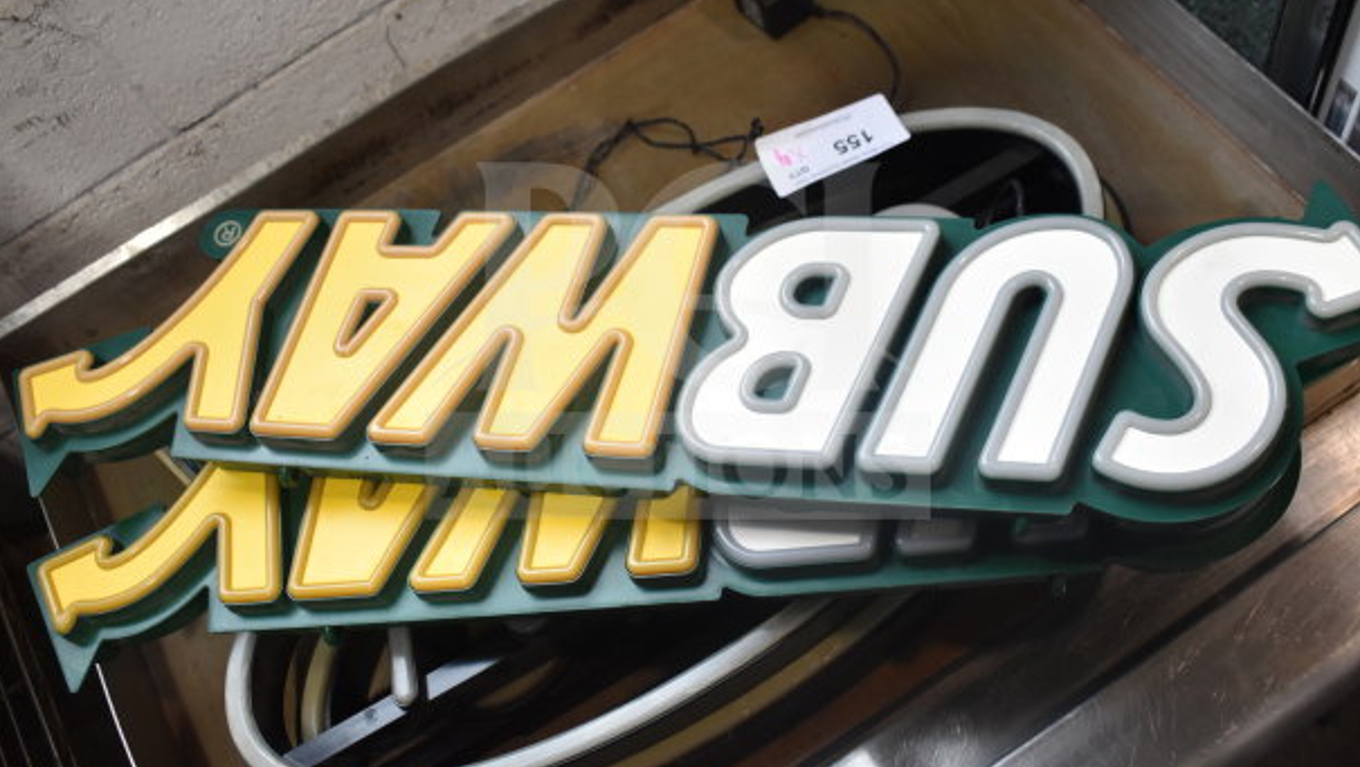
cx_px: 677
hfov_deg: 52.8
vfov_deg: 31.2
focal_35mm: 38
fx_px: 1371
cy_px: 341
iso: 800
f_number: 3.8
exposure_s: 1/160
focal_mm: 24
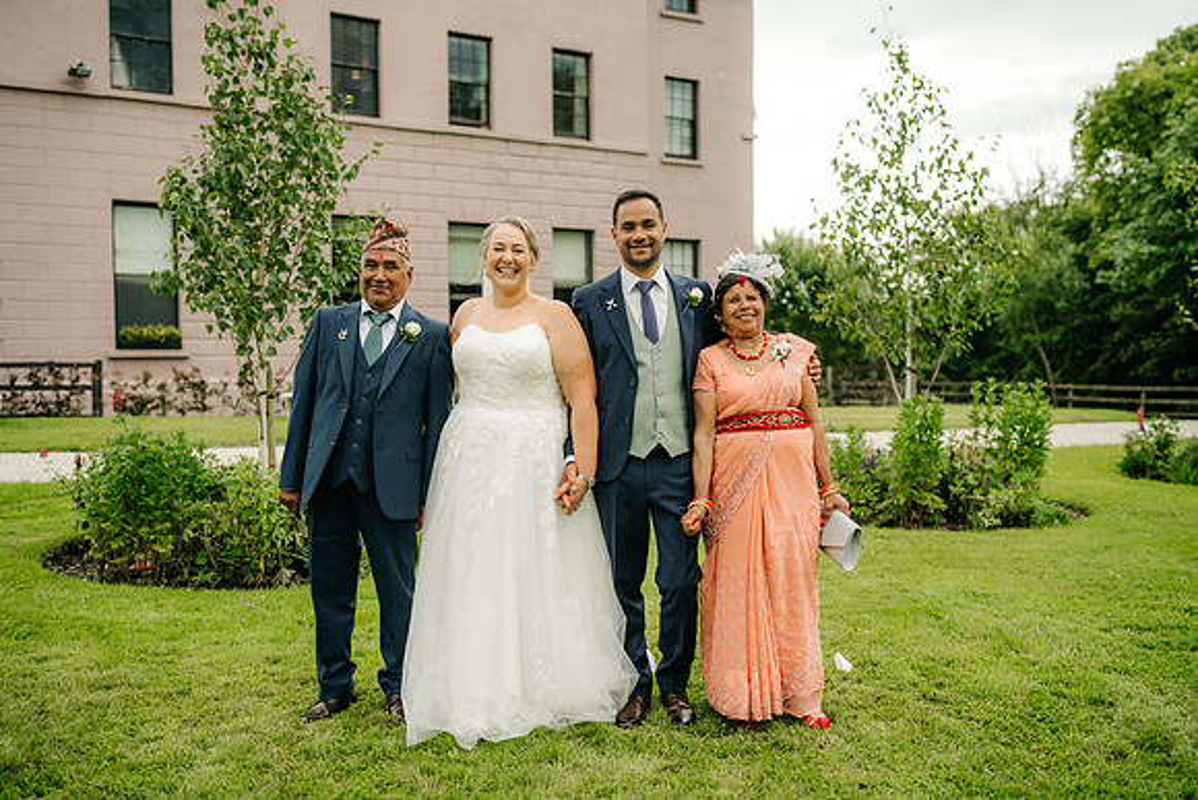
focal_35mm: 35
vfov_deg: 37.9
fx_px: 1165
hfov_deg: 54.4
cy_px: 400
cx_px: 599
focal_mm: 35
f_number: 2.2
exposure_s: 1/640
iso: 100
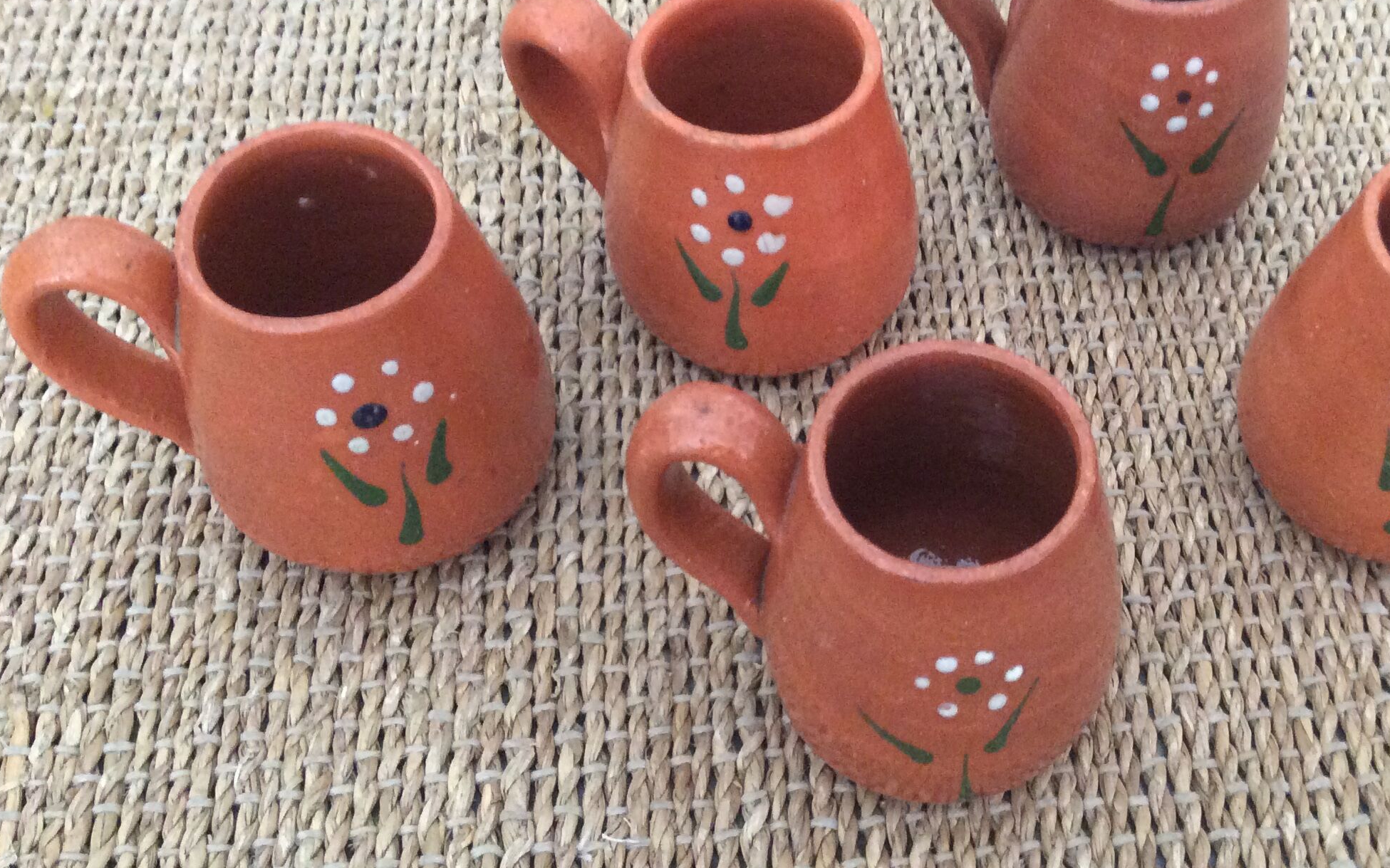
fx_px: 1705
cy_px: 418
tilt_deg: -53.7
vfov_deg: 28.6
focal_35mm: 45
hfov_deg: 43.8
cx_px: 907
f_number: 2.4
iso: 250
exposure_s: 1/25
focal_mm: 3.3
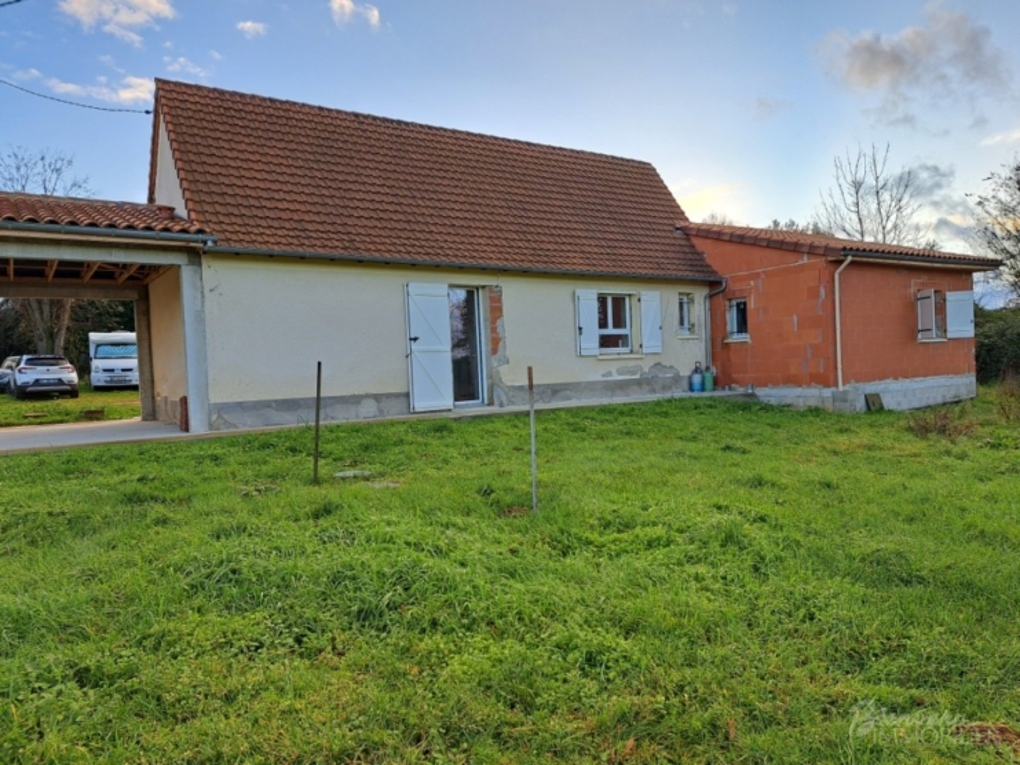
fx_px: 707
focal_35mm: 24
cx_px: 510
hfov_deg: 71.6
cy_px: 382
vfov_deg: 56.8
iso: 50
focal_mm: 5.23
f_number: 1.8
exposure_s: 1/220
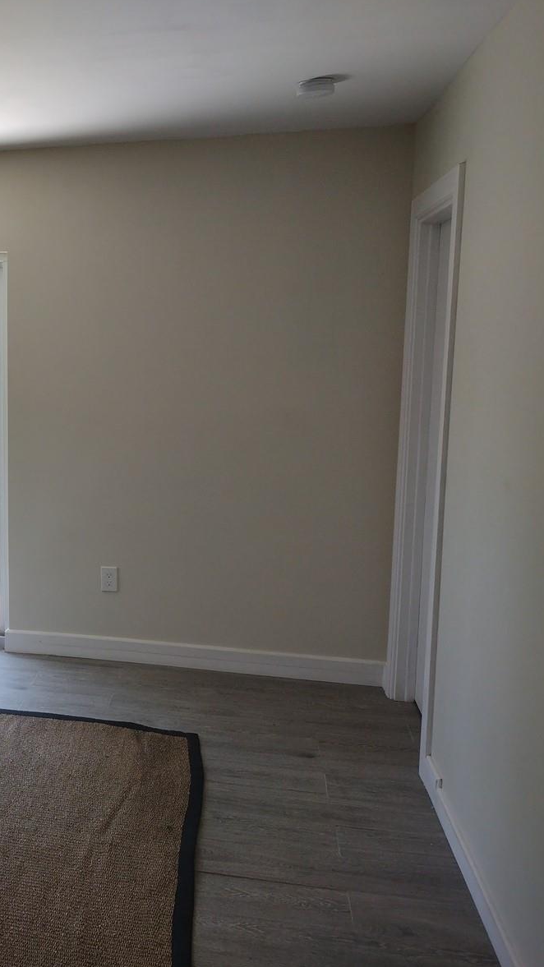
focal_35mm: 40
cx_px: -56
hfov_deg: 27.2
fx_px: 1026
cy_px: 483
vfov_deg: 50.5
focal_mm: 4.71
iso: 117
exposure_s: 1/120
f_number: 1.7
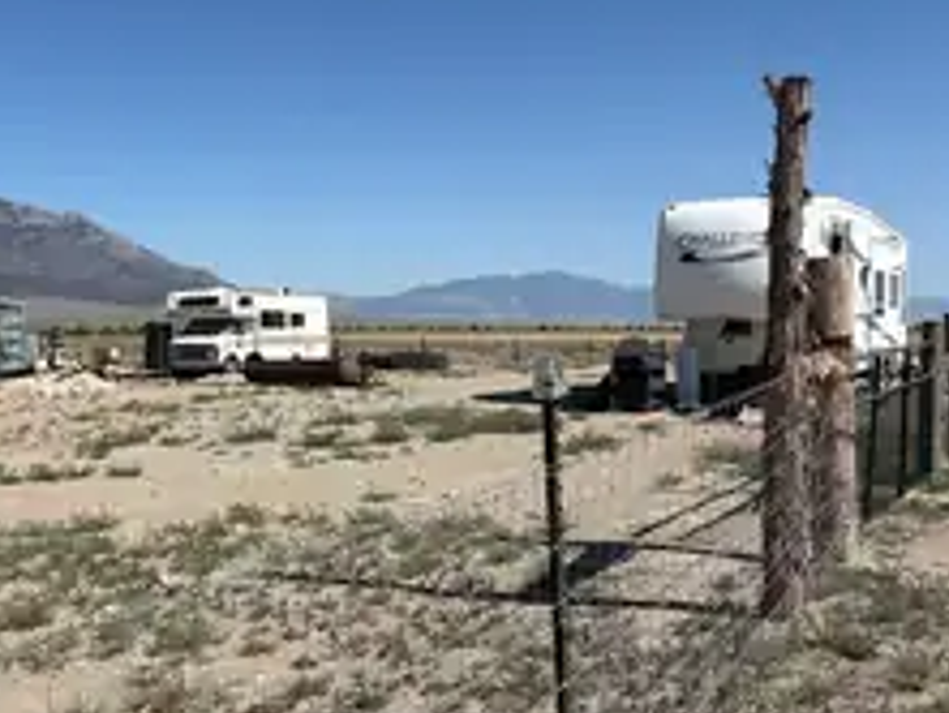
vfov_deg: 30.9
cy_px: 322
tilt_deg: -0.5
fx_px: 1289
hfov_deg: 39.2
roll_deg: -0.9
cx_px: 219
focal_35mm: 47
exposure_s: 1/5814
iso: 50
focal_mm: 5.96
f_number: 1.6
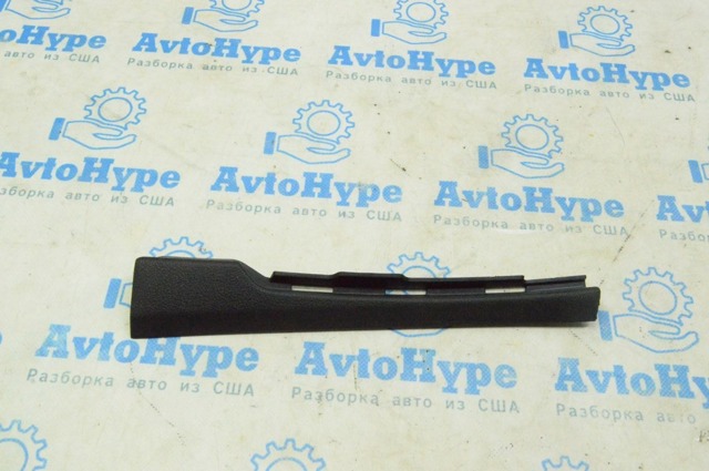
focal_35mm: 36
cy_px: 236
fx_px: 708
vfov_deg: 36.8
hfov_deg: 53.2
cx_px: 354
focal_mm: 24
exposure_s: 1/60
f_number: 20
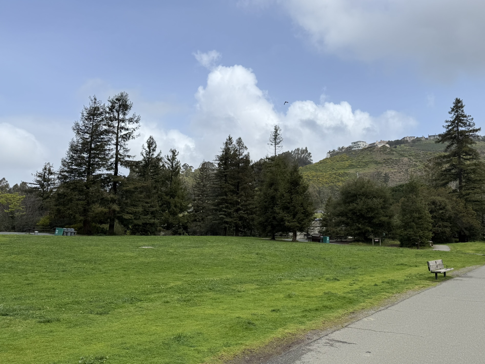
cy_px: 194
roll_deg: +0.1
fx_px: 364
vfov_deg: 53.0
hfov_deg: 67.2
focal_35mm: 26
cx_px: 258
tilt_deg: +7.8
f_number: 1.78
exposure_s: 1/4405
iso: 80
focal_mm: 6.76
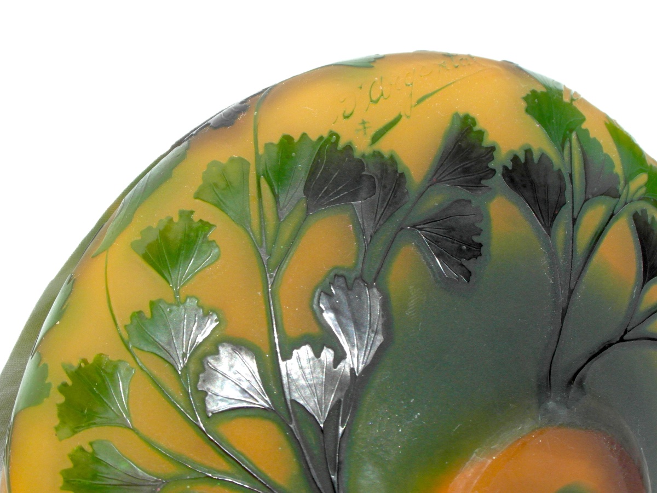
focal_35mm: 88
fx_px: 1670
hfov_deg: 22.3
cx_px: 328
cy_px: 246
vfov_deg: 16.8
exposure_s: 1/350
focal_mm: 14.3
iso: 80
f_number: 5.6
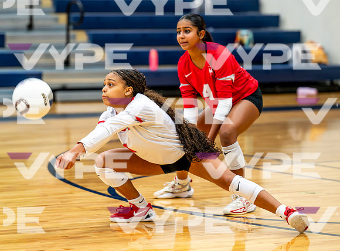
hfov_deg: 12.7
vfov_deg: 9.4
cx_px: 143
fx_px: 1530
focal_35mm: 157
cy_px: 99
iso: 4000
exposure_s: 1/800
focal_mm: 120
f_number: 2.8
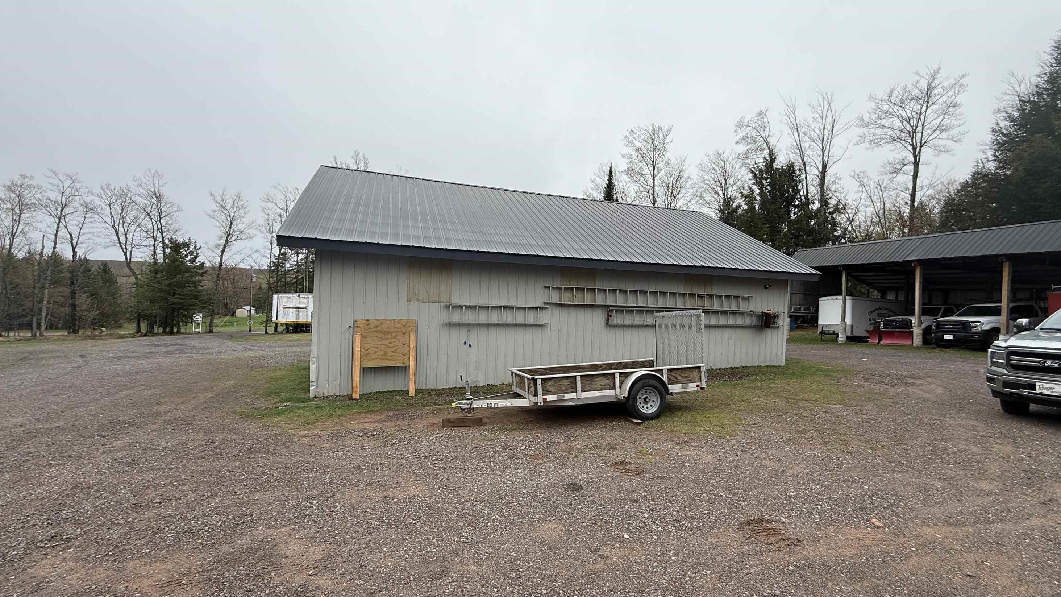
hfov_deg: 99.3
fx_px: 450
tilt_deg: +0.6
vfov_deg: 67.1
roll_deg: -2.8
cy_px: 297
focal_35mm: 16
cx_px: 545
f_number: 2.2
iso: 50
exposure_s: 1/1050
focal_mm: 2.22
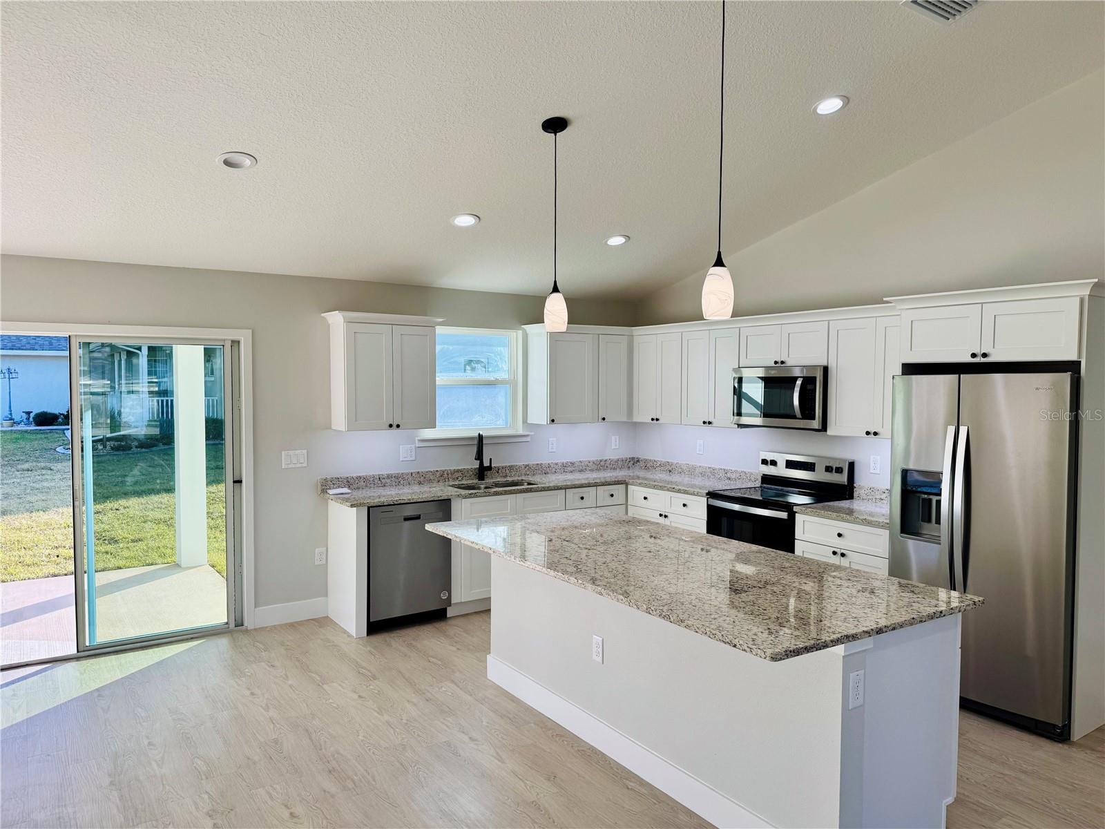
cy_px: 414
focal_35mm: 24
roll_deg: +0.6
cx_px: 552
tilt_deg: -2.7
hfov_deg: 71.6
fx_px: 766
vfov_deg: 56.8
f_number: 1.78
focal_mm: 6.76
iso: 80
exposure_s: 1/633
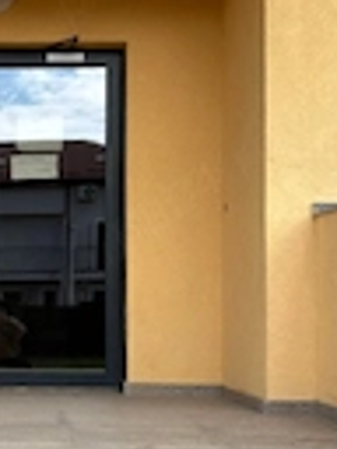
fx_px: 1051
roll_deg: -0.5
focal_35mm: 81
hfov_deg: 17.6
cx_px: -35
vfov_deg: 24.1
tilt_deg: +1.7
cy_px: 253
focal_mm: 5.96
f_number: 1.6
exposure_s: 1/1695
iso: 50
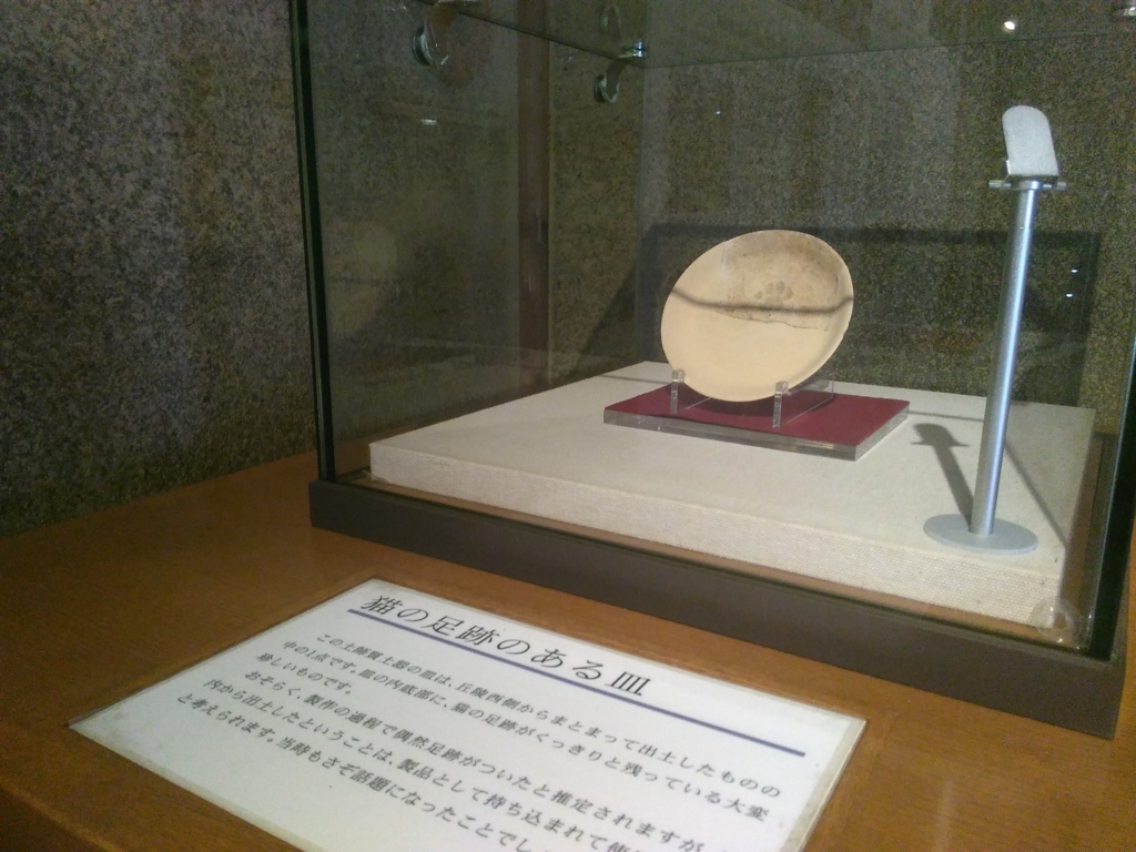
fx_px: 1017
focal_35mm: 31
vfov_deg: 45.4
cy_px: 426
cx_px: 568
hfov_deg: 58.4
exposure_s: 1/33.4
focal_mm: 4.21
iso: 275
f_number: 2.4
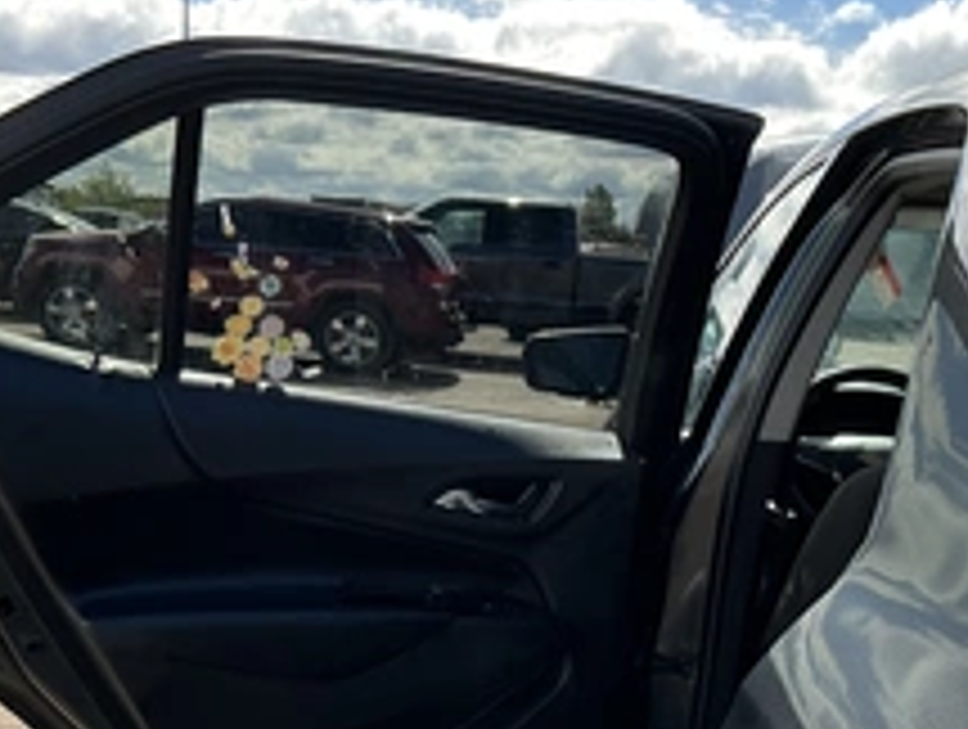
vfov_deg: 27.7
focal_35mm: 52
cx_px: 585
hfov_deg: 36.6
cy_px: 562
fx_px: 1457
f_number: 1.8
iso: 25
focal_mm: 3
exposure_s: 1/770
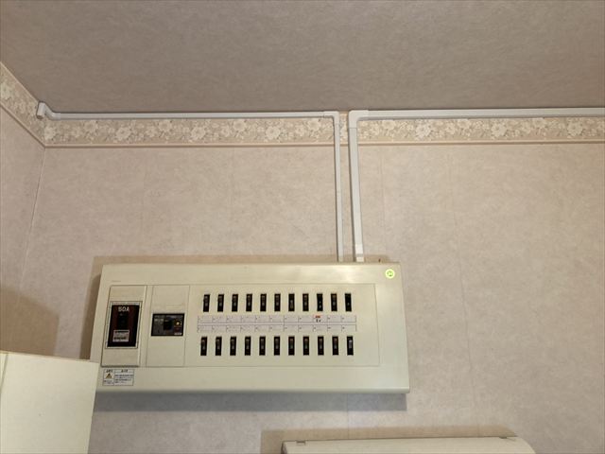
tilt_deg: +17.7
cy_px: 227
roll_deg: -0.8
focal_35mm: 28
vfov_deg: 49.7
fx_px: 489
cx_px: 302
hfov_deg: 63.4
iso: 100
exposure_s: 1/50
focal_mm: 3.99
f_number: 1.8
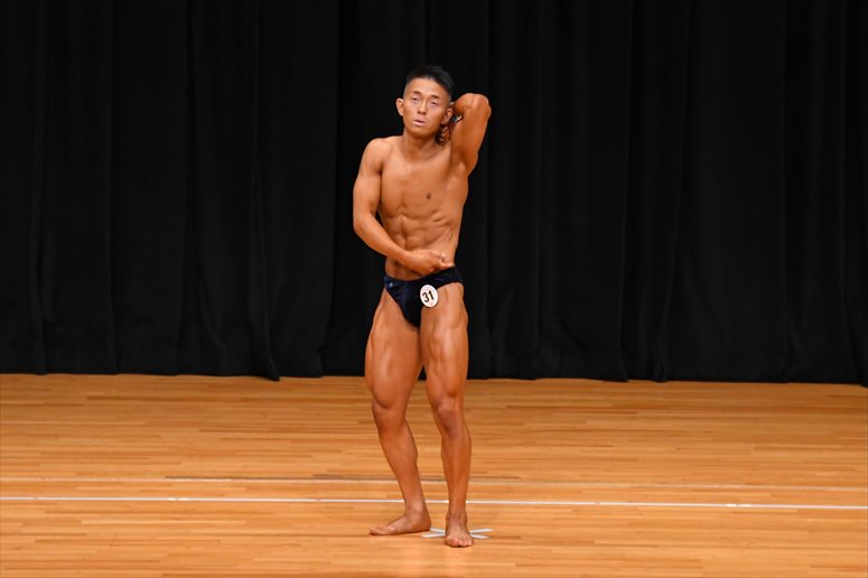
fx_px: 6507
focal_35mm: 270
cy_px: 289
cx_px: 434
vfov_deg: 5.1
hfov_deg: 7.6
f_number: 5.6
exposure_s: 1/400
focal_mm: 180
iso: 3200
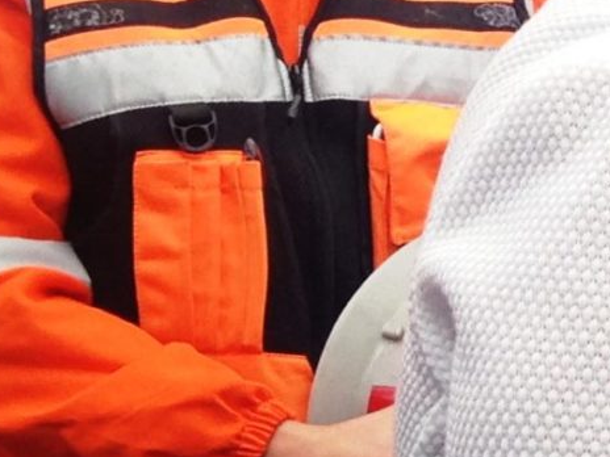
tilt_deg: +4.5
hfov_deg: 10.2
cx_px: 1098
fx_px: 3207
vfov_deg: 8.1
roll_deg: -0.6
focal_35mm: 182
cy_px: 55
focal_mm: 4.12
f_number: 2.4
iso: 50
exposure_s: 1/323
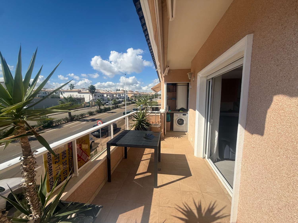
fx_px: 121
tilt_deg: -5.7
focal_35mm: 14
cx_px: 149
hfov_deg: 102.1
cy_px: 112
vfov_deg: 85.7
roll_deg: -0.7
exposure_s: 1/3289
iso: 50
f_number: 2.2
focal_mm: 2.22
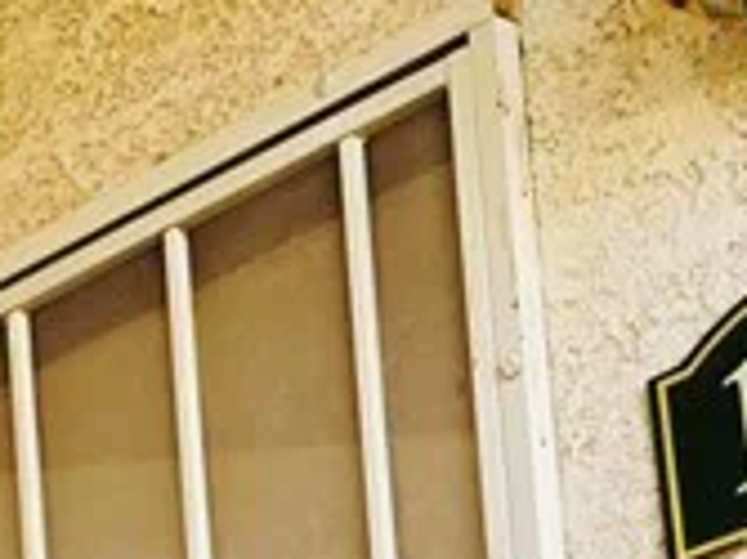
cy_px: 1306
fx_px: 3041
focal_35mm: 141
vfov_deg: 9.4
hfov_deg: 13.5
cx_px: -228
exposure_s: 1/370
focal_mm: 6.5
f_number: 1.4
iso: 25
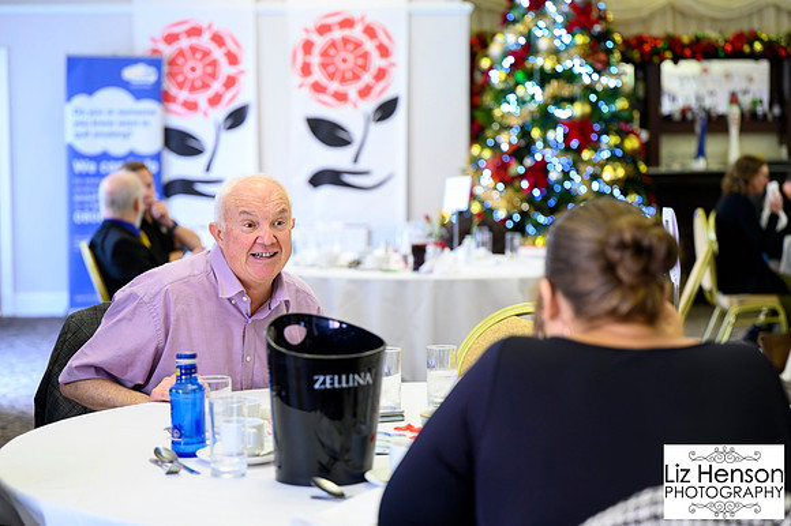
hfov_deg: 26.4
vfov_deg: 17.7
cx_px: 372
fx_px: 1686
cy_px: 267
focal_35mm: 77
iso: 12800
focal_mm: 70
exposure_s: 1/200
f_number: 2.8
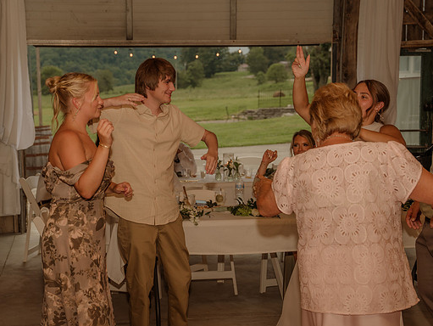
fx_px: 814
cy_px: 159
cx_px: 151
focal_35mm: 65
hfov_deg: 29.6
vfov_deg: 22.6
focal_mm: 49
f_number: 4
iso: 320
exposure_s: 1/200
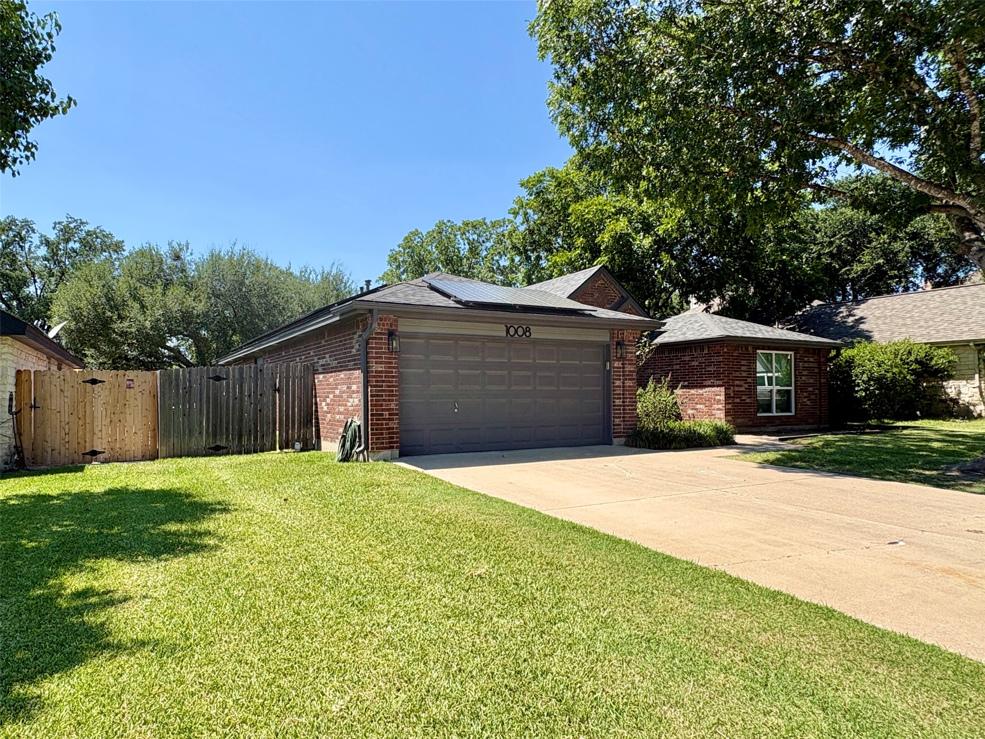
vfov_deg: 85.7
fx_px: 398
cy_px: 370
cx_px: 492
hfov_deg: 102.1
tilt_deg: +0.9
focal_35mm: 14
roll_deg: +1.0
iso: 50
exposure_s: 1/1395
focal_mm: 2.22
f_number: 2.2
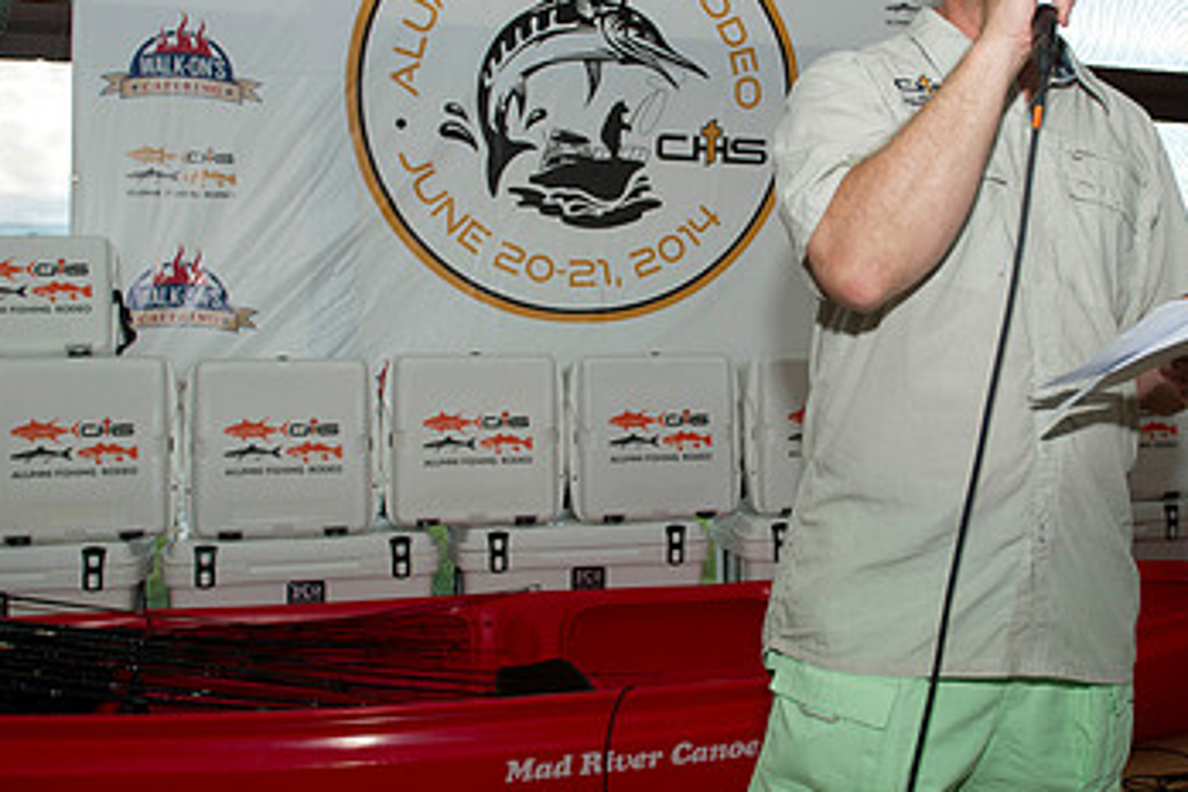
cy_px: 311
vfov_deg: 33.3
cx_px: 700
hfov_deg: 48.2
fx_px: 1320
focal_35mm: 40
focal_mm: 24
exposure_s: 1/200
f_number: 3.5
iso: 400
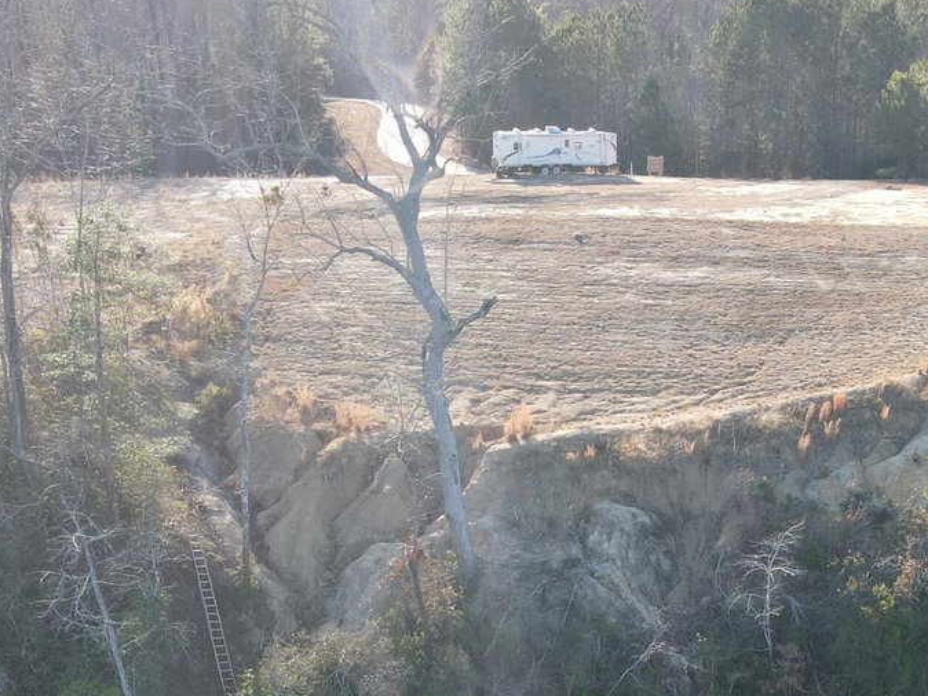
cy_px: 630
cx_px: 610
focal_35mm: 57
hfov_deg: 33.5
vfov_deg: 24.9
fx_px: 1528
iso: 100
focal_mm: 4.5
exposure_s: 1/160
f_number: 2.8
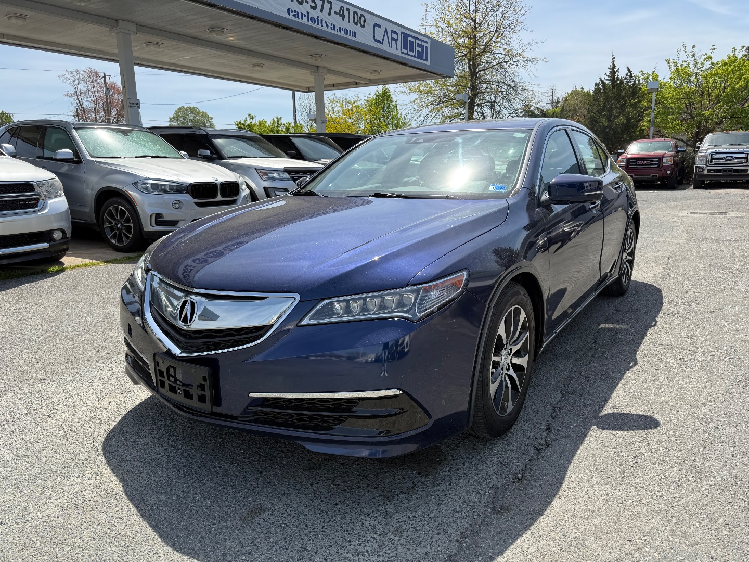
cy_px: 281
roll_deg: +1.1
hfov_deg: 71.6
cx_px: 374
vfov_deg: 56.8
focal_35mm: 24
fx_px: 519
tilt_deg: -11.3
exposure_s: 1/2110
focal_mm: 6.76
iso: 80
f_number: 1.78
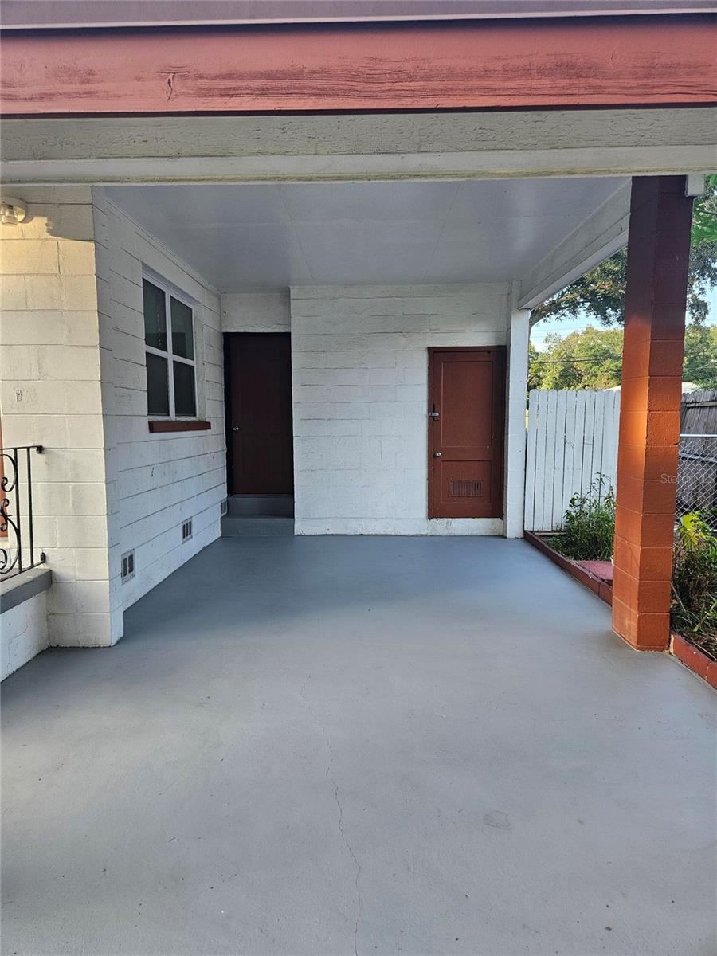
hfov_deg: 58.9
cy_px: 478
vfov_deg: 73.9
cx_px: 358
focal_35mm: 23
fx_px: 635
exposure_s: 1/180
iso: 125
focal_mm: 5.4
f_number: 1.8
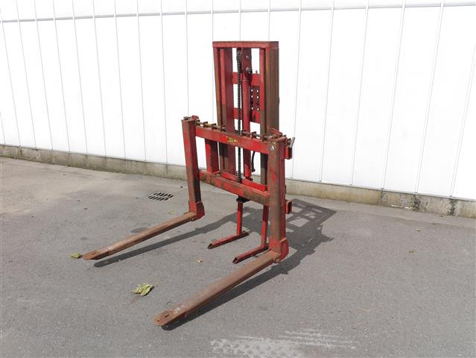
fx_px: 413
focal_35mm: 30
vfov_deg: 46.8
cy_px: 179
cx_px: 238
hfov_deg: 59.9
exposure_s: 1/500
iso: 160
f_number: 8
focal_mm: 15
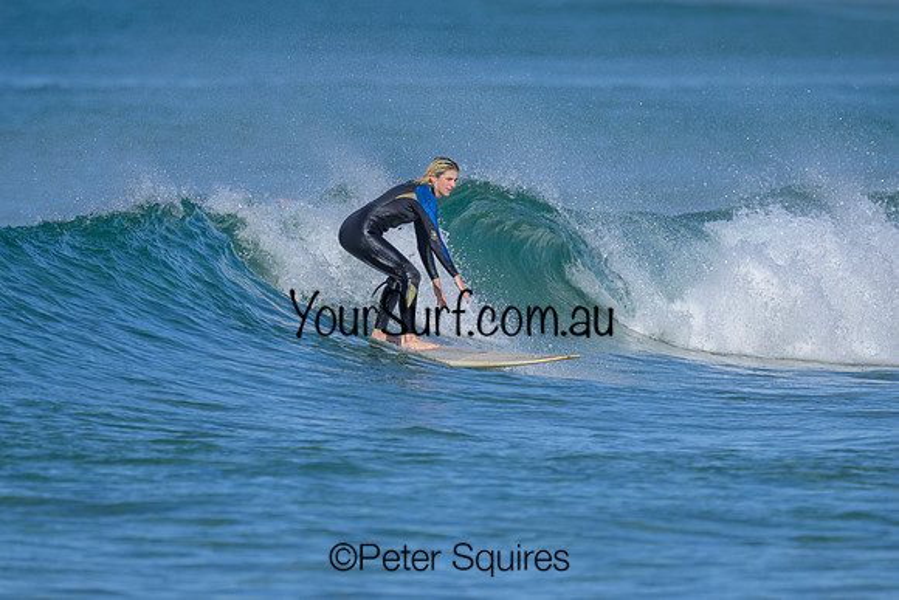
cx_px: 410
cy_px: 326
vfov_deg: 1.3
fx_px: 27298
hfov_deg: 1.9
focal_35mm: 1093
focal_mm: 800
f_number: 6.3
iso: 220
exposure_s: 1/2000
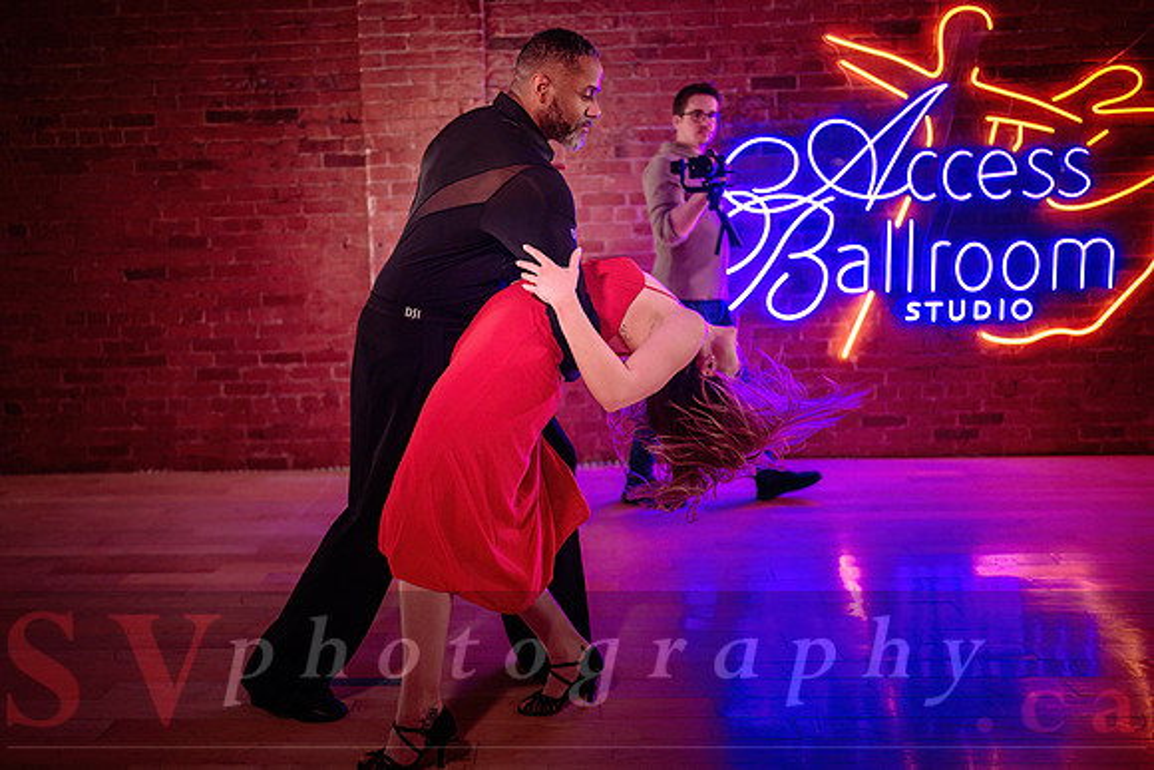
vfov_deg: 43.2
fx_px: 970
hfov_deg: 61.4
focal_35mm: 30
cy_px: 354
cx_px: 530
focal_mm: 28
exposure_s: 1/320
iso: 2500
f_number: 1.4
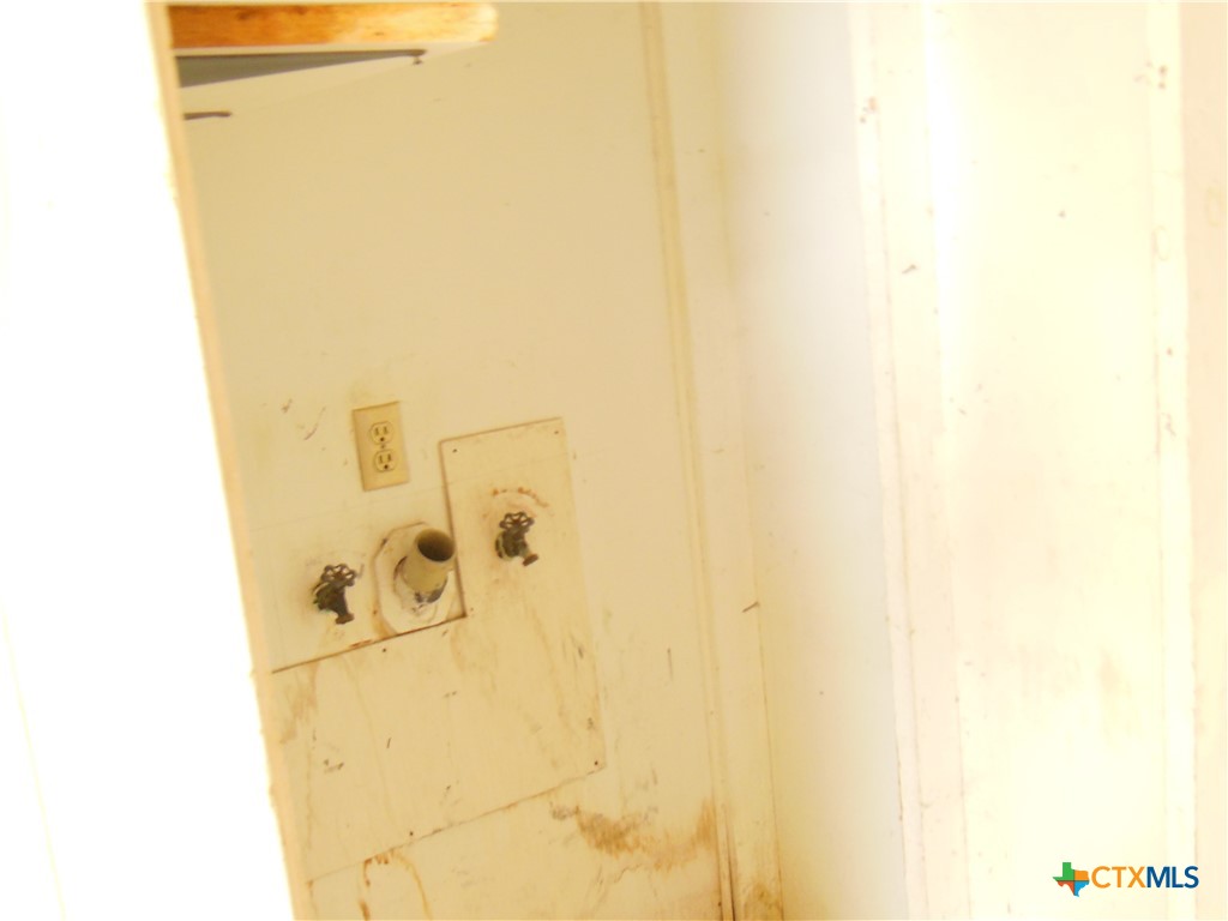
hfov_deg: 47.9
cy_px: 460
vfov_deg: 36.8
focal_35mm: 39
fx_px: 1384
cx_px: 614
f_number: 4.1
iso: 400
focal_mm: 6.9
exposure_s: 1/8
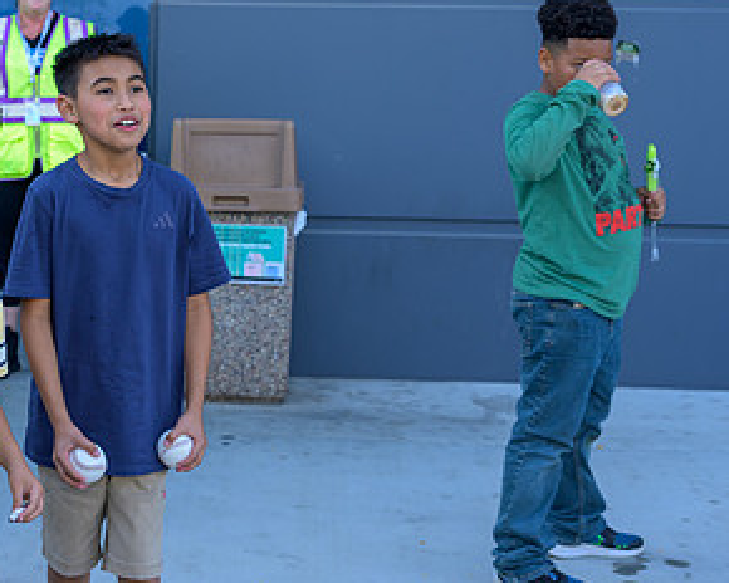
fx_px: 1640
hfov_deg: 24.8
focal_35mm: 76
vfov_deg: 20.1
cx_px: 195
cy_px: 217
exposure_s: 1/250
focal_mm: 37
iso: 100
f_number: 4
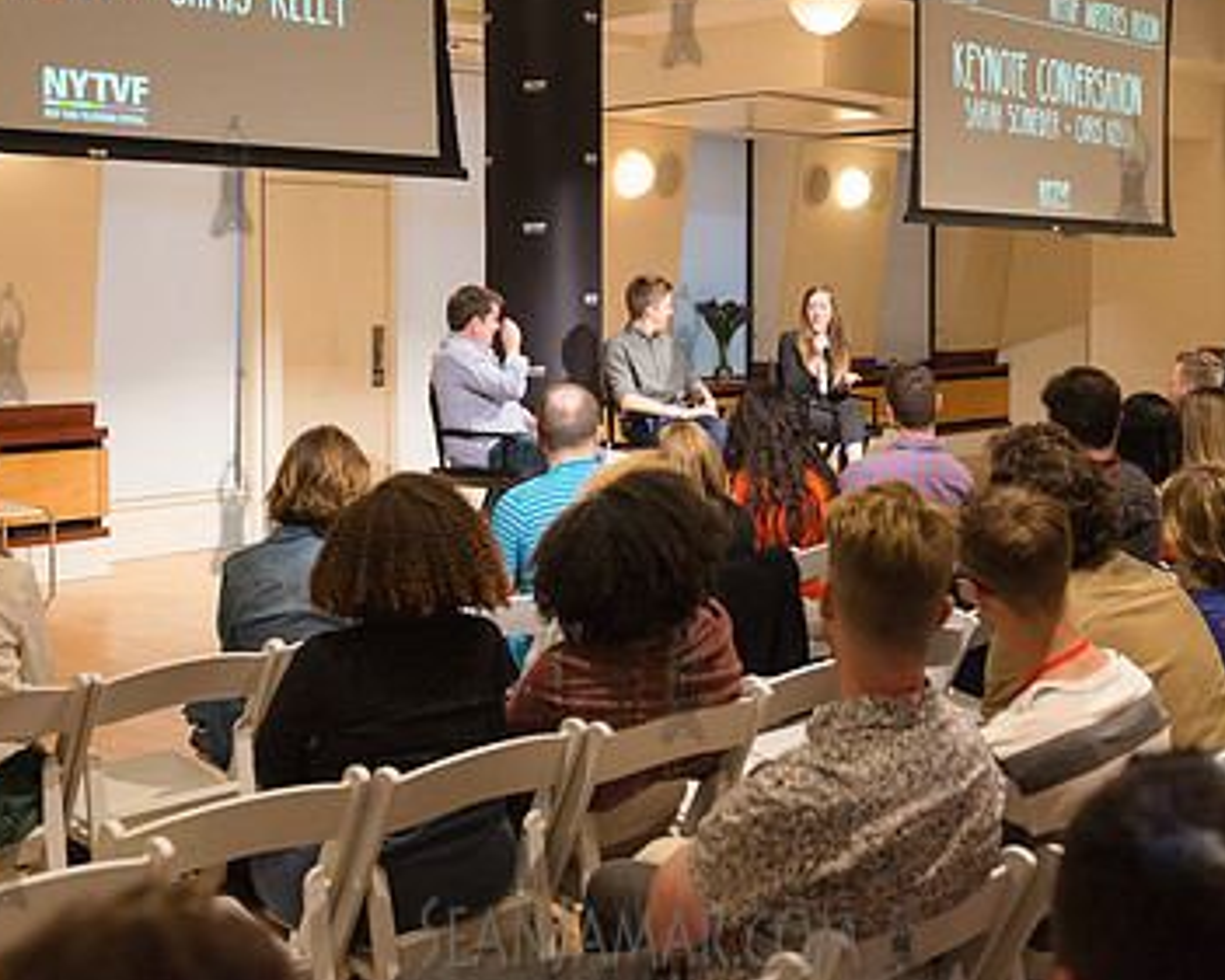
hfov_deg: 41.1
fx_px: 1632
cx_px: 681
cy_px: 344
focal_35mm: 45
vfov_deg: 33.2
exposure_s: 1/125
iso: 2500
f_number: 4
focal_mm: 29
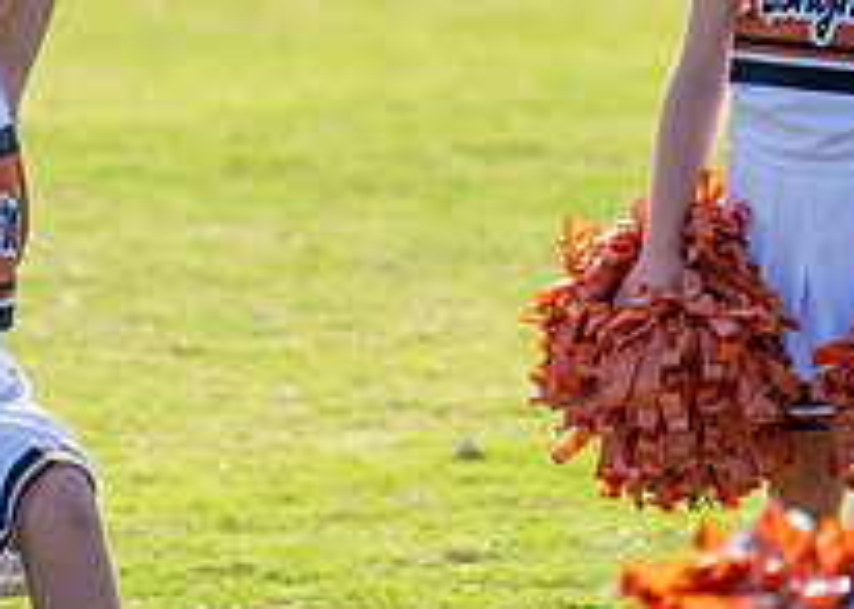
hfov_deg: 6.2
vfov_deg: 4.5
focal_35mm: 323
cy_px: 125
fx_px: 7832
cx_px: 14
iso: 200
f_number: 2.8
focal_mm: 98
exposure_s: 1/2000
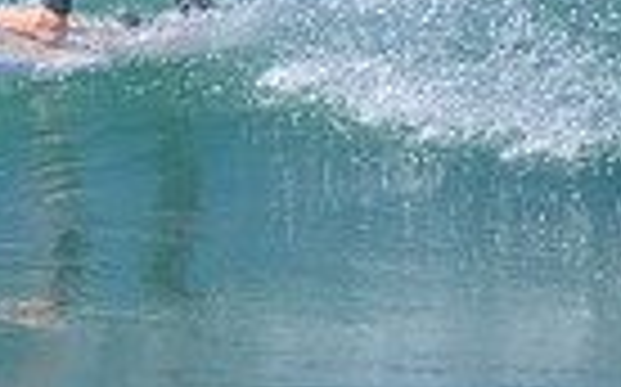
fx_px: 58003
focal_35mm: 3430
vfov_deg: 0.4
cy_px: -209
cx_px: -338
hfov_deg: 0.6
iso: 2000
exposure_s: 1/2000
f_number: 11
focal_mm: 800
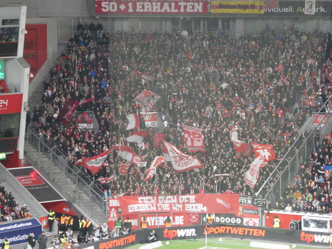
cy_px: 124
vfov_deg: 9.3
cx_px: 166
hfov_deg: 12.3
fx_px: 1535
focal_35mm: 160
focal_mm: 28.7
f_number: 5.5
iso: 1250
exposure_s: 1/80
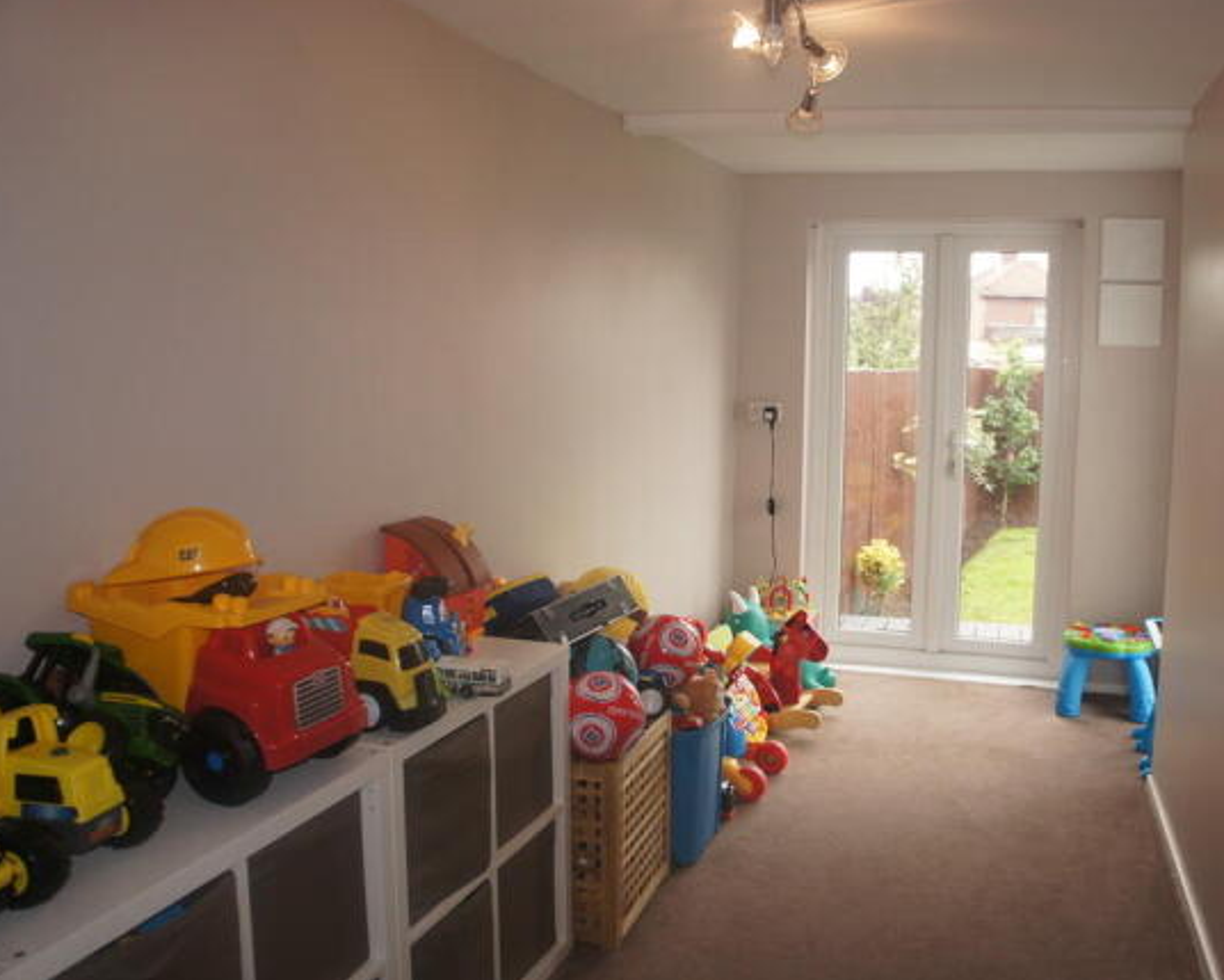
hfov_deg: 56.7
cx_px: 733
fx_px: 1123
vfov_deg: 47.1
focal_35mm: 31
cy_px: 489
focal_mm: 18
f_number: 4
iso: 200
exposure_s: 1/60
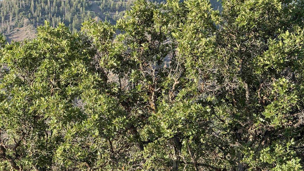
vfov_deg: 9.3
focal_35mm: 131
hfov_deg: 16.4
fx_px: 1056
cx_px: 152
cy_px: 60
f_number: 2.8
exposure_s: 1/232
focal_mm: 15.66
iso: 64
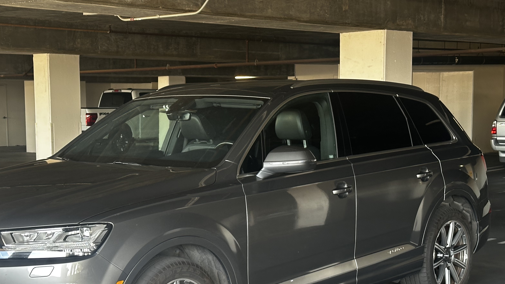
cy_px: 194
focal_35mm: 67
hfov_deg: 31.3
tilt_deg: -6.2
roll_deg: +0.6
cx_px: 186
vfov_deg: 17.9
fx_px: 897
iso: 160
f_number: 1.78
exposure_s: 1/60
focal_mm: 6.86
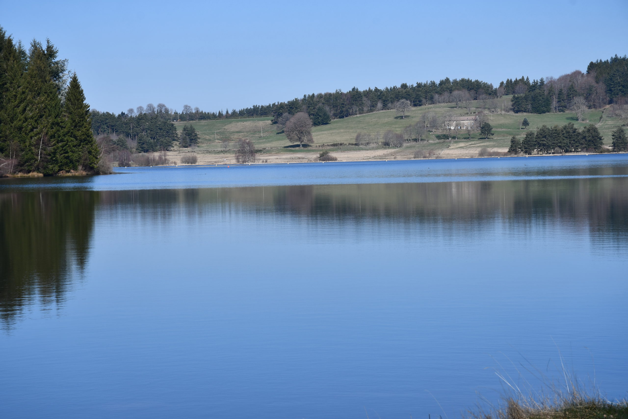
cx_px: 314
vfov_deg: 13.0
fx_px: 1832
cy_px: 210
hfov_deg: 19.5
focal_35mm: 105
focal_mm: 70
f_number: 10
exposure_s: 1/400
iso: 100
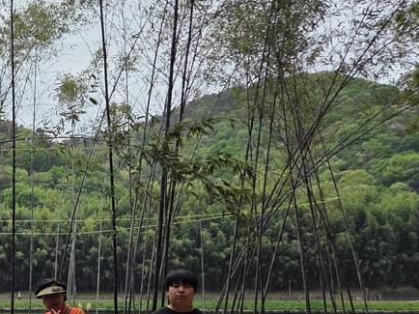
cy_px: 234
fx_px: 641
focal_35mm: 53
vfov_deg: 27.1
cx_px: -54
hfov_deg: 31.6
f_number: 1.8
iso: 80
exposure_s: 1/3697
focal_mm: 5.4
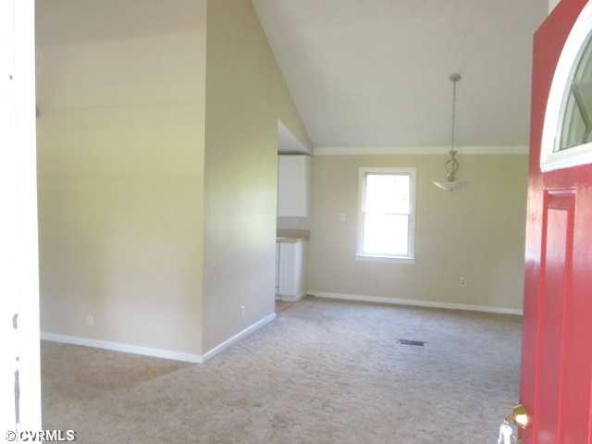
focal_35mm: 29
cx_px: 296
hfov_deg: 61.7
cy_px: 222
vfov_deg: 48.2
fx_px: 496
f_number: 3.3
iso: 400
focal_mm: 5.2
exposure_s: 1/100
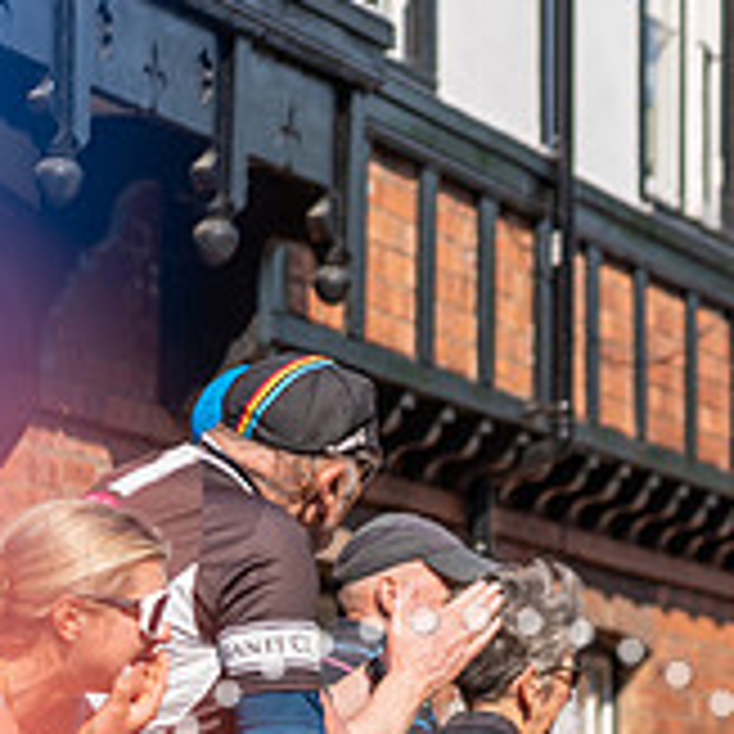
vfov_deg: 6.8
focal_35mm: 255
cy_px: 694
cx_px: 1266
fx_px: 6117
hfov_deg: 6.7
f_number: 2.8
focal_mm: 75
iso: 100
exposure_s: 1/1250
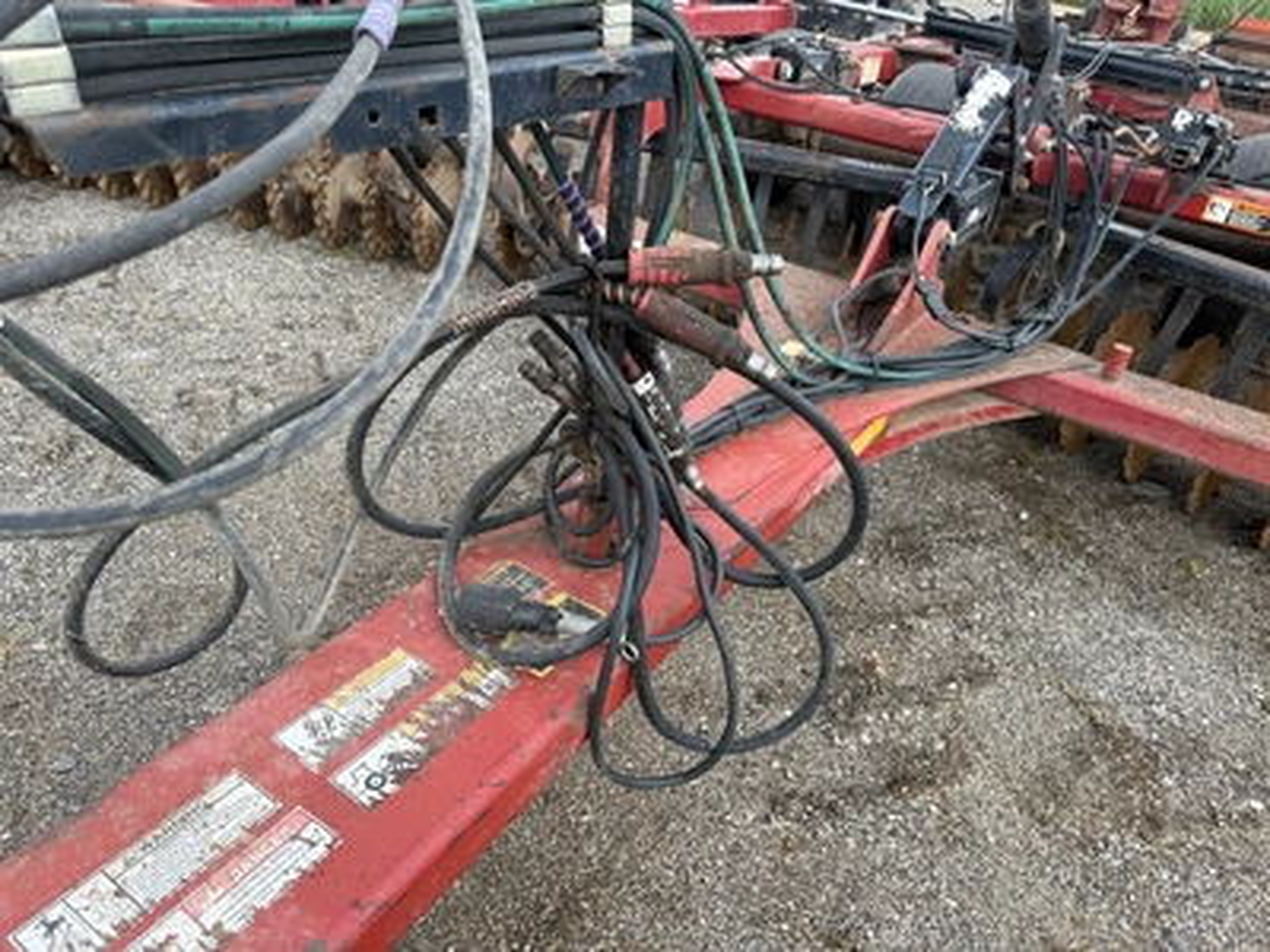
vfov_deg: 56.8
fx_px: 881
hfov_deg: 71.6
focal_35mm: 24
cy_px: 476
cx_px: 635
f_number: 1.78
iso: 80
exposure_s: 1/1122
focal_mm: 6.76
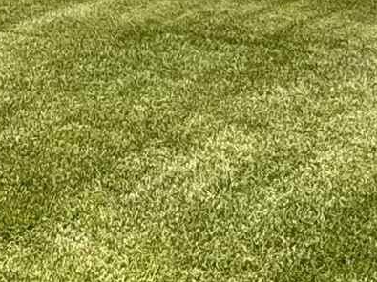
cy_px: -36
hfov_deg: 15.4
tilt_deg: -9.9
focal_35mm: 109
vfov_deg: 13.3
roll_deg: +0.7
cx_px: -317
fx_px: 1187
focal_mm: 2.22
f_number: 2.2
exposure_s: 1/2208
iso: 50
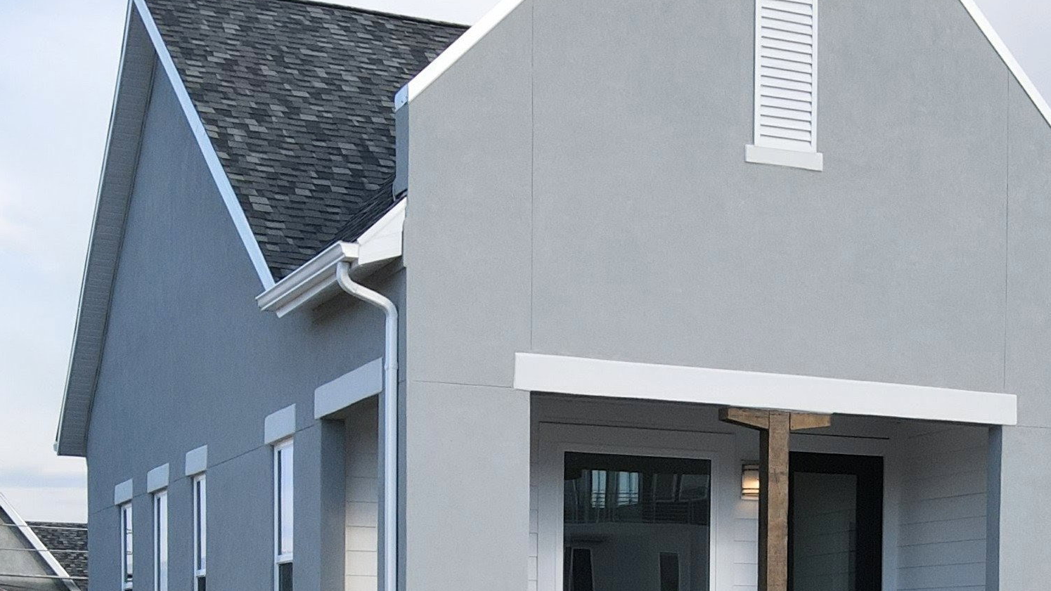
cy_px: 724
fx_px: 1811
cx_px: 720
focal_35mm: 65
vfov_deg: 17.6
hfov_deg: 32.0
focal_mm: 4.5
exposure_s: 1/320
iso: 100
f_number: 2.8
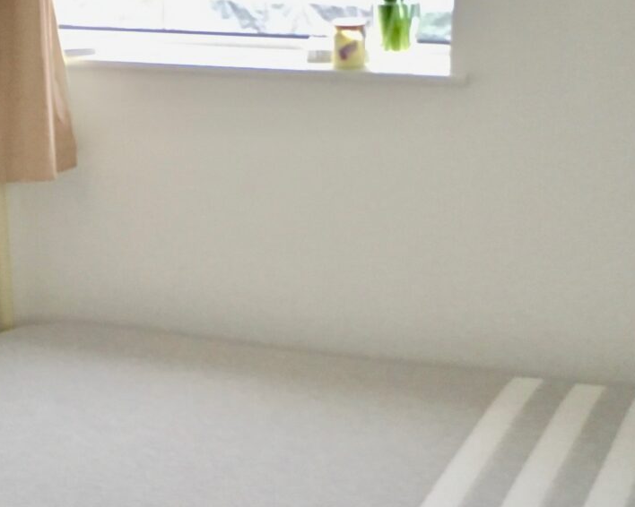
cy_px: 340
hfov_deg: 23.8
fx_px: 1503
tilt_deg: -19.1
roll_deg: +1.4
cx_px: 214
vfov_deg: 19.1
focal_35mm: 80
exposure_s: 1/33
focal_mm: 4.15
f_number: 2.2
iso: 200
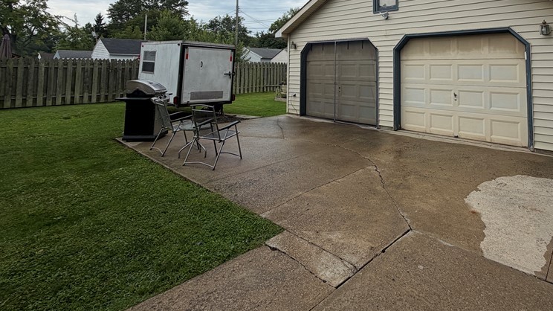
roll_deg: +2.1
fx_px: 308
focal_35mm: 21
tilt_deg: +7.8
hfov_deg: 81.1
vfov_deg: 49.3
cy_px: 47
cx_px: 369
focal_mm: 2.22
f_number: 2.2
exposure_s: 1/770
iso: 32
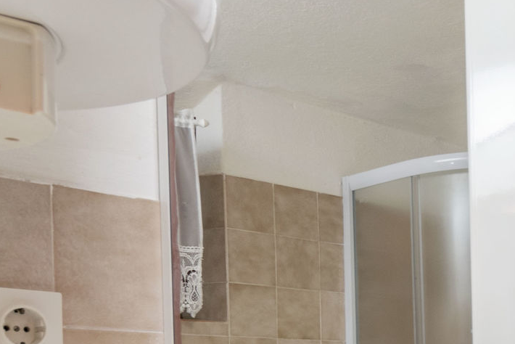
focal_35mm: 68
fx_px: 973
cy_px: 442
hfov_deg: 25.7
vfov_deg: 18.7
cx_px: 658
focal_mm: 11.5
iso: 100
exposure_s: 1/200
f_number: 8
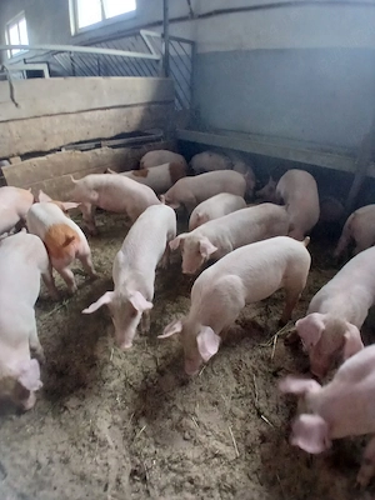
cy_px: 250
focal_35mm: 17
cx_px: 188
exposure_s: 1/25
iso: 400
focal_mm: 1.4
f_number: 2.2
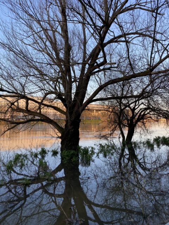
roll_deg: +0.1
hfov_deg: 53.1
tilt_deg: +4.2
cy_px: 112
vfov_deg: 67.3
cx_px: 84
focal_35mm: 26
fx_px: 169
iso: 32
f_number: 1.8
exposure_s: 1/296
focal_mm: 4.25
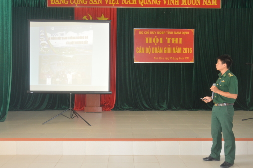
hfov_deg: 53.2
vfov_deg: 36.8
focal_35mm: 36
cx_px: 128
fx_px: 253
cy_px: 83
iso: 400
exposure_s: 1/60
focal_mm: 22
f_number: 3.8
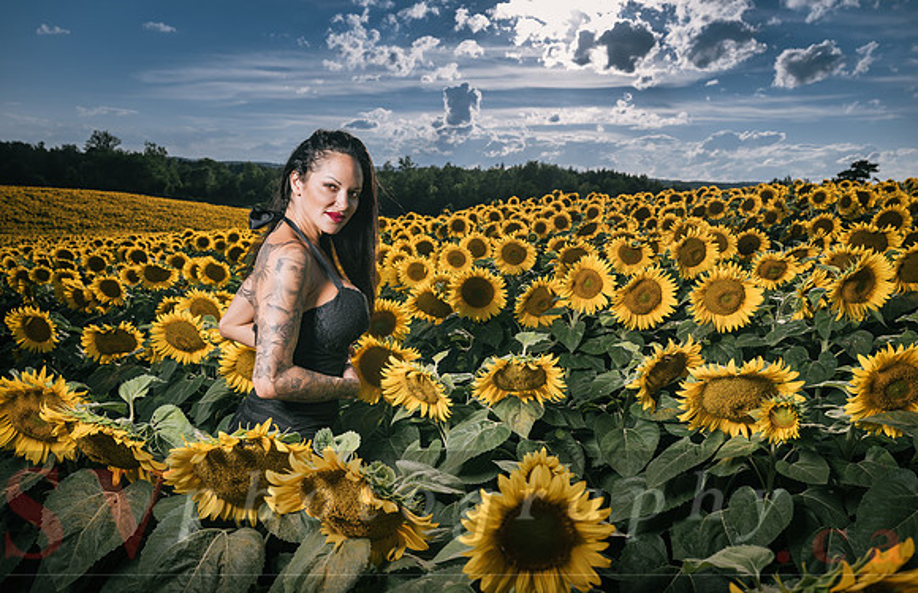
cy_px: 288
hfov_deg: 63.7
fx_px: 739
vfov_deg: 43.7
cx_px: 459
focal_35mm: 29
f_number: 6.3
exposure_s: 1/200
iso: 64
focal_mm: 29
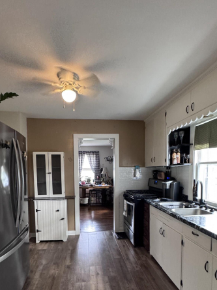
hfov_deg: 63.3
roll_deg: +0.8
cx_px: 104
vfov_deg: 77.4
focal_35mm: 21
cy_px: 184
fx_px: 176
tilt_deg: -4.8
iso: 500
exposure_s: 1/60
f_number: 2.2
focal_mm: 2.22
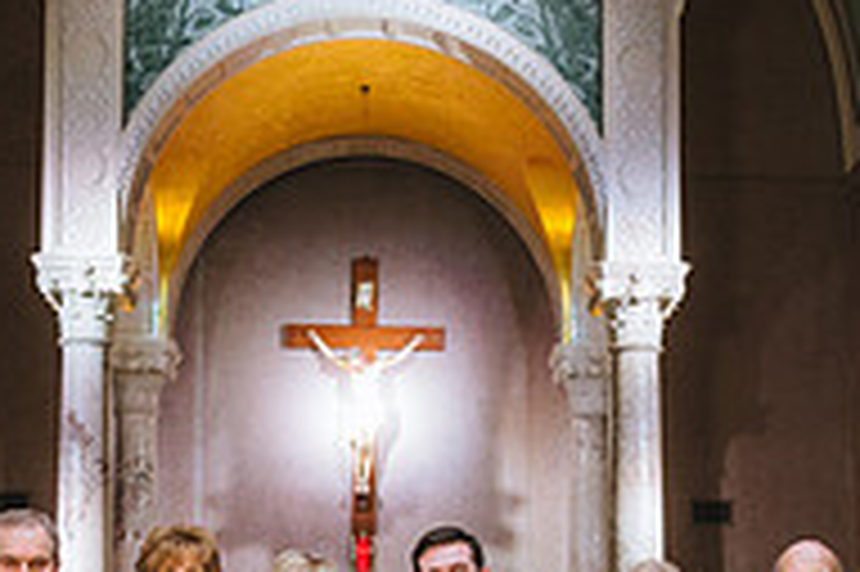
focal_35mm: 79
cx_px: 450
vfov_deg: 16.5
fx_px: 1886
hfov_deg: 25.7
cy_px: 682
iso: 1250
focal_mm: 26
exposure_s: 1/125
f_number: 4
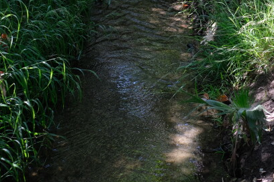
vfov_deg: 13.2
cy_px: 38
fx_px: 784
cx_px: 152
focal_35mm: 103
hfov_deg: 19.8
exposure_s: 1/250
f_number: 4
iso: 800
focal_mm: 35
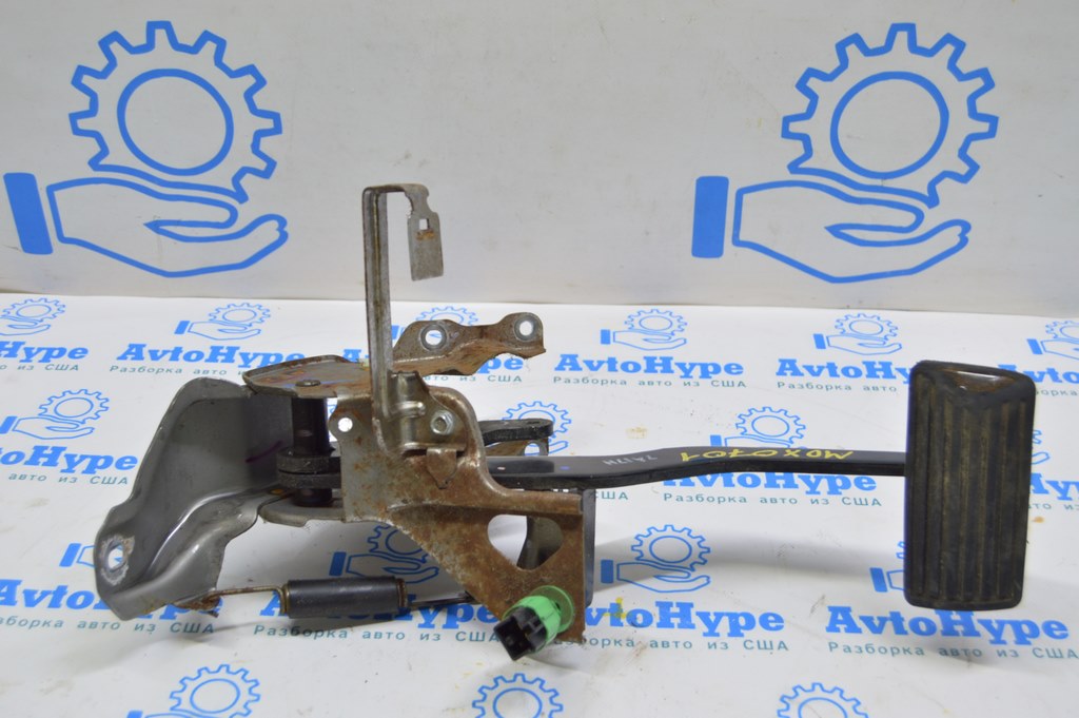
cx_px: 540
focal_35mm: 46
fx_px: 1393
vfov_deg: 28.9
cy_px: 359
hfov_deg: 42.4
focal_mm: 31
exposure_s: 1/20
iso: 400
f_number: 5.6
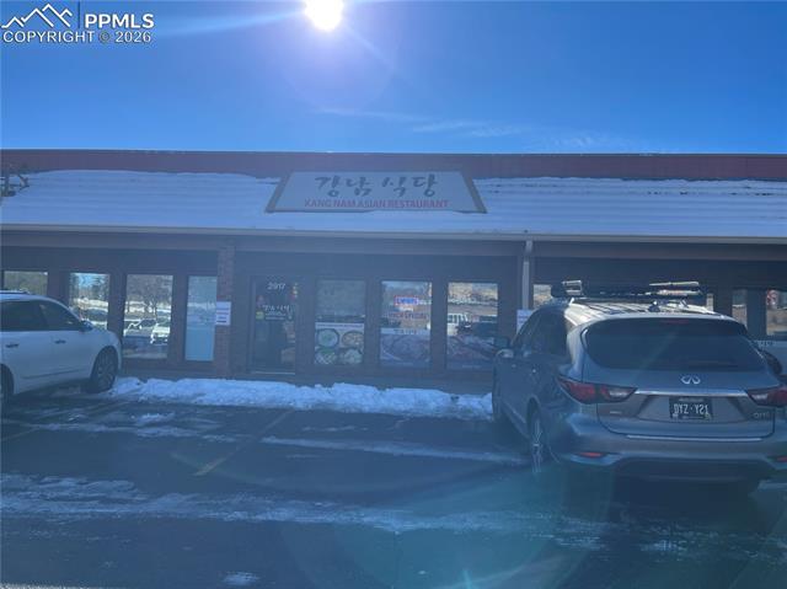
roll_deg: -1.5
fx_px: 568
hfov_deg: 69.4
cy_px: 294
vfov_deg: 54.8
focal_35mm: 25
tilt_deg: +2.9
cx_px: 394
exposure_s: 1/3448
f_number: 1.6
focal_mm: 5.1
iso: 32
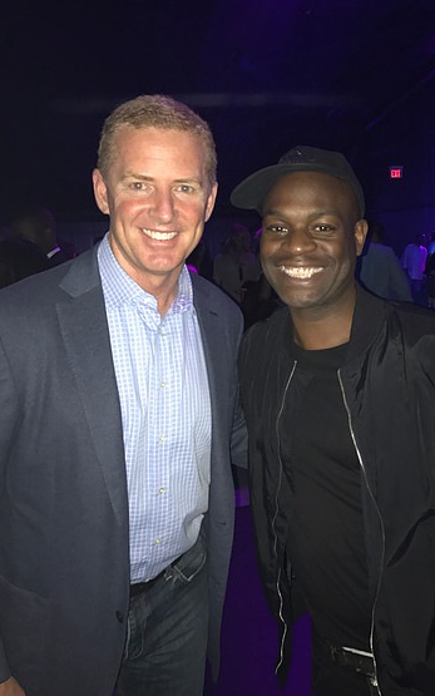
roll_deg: +2.5
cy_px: 337
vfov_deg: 61.2
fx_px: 588
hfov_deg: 40.4
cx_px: 259
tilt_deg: -7.0
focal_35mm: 31
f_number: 1.8
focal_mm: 3.99
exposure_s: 1/16
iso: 64
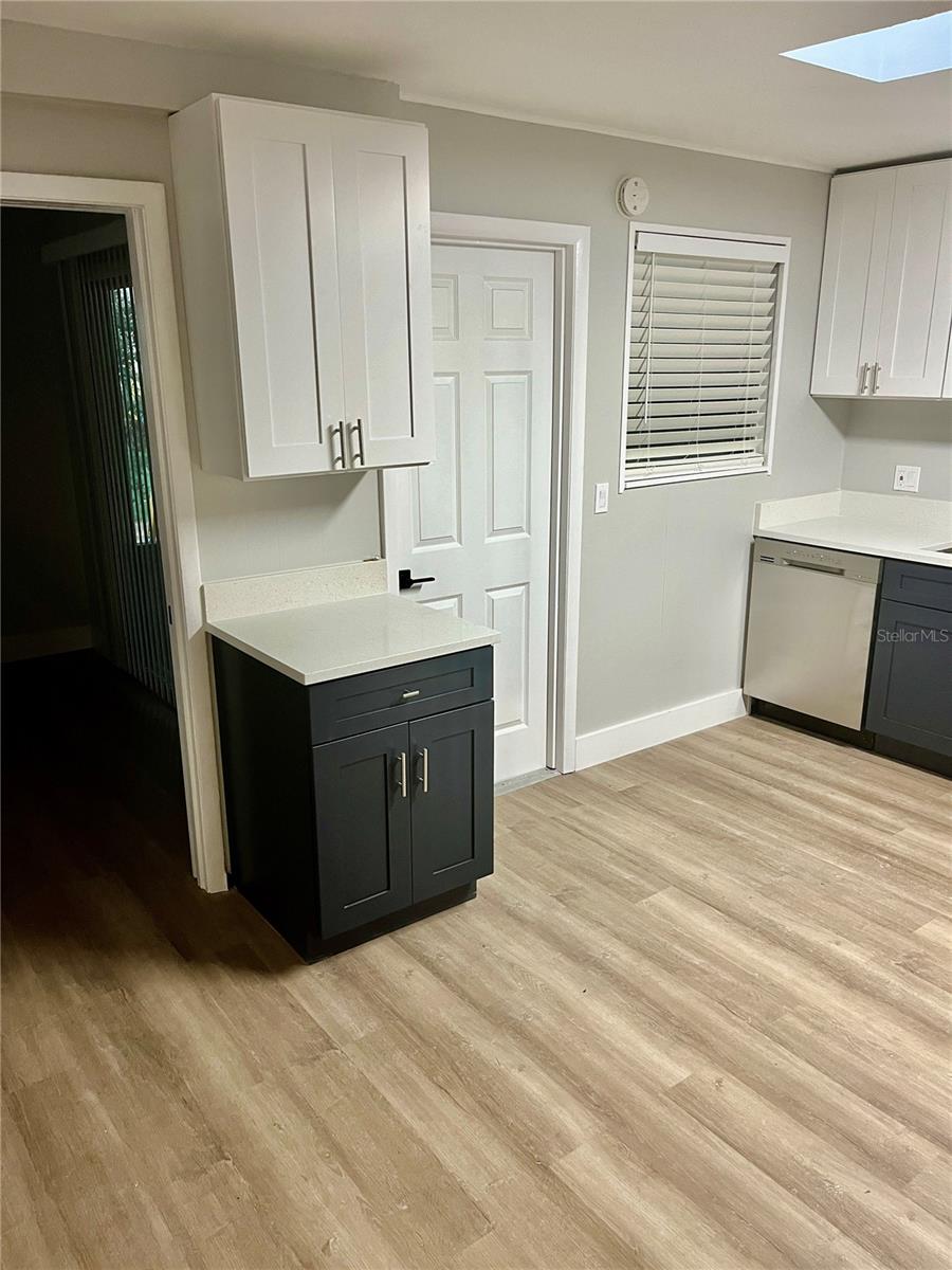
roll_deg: +0.1
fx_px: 953
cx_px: 476
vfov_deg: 67.3
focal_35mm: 26
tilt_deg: -17.4
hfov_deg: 53.1
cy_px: 635
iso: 160
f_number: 1.6
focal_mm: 5.1
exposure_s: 1/60
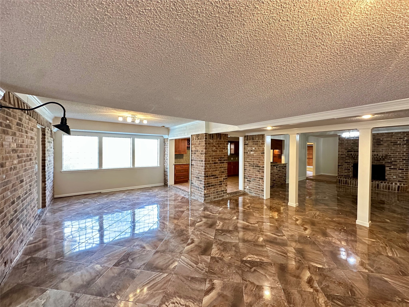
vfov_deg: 85.7
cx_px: 204
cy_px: 154
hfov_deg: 102.1
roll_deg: -1.0
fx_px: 165
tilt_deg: -1.4
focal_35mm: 14
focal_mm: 2.22
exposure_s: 1/60
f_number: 2.2
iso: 640
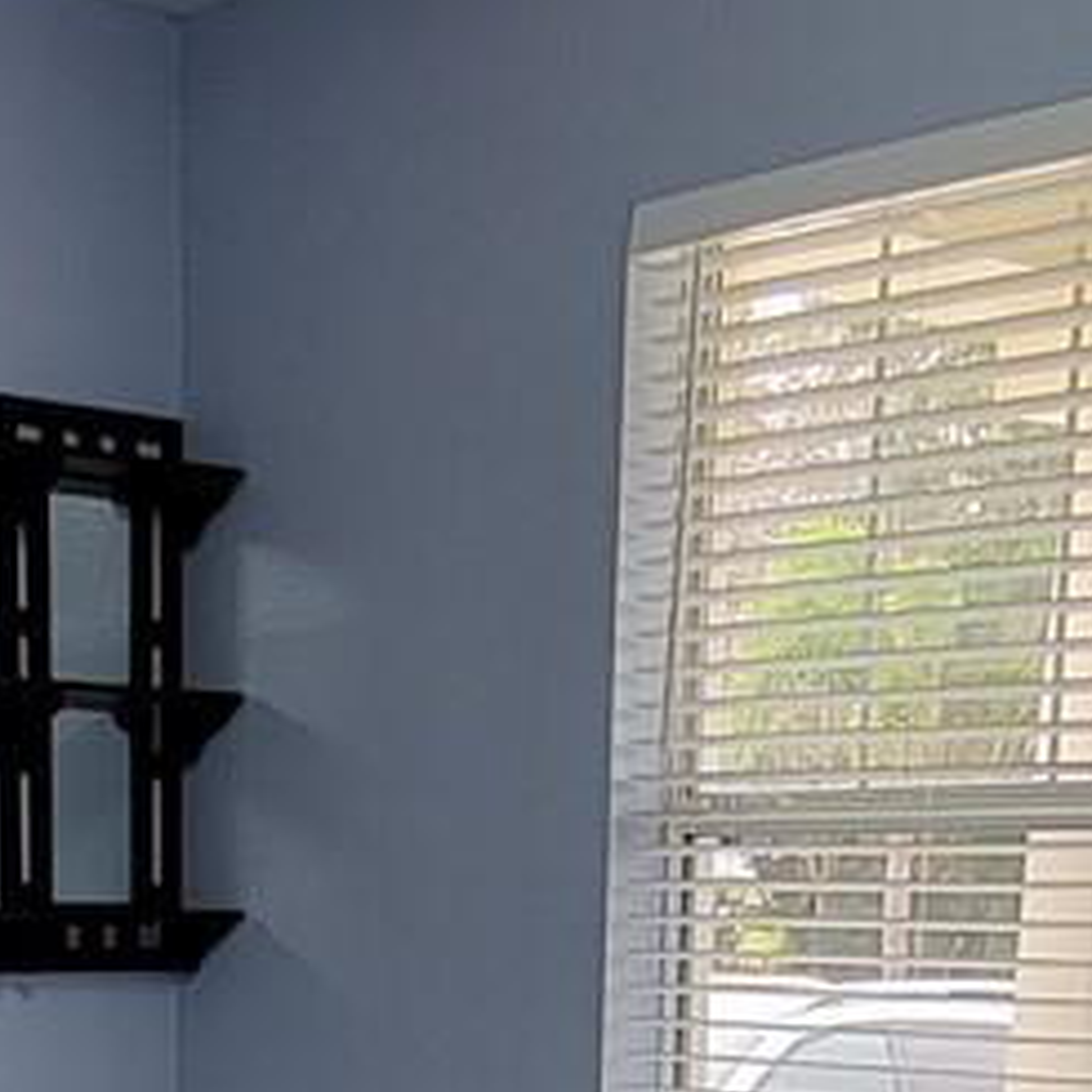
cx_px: 272
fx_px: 2677
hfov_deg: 22.8
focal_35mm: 75
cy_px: 1422
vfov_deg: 21.0
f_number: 2.2
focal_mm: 2.2
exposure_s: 1/60
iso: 100
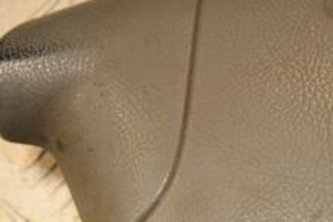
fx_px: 1334
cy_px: 144
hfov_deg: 13.9
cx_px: 383
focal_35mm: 144
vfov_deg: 9.5
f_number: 5
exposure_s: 1/160
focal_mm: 35
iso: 800
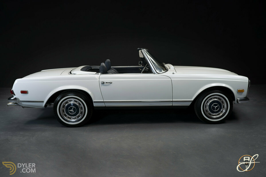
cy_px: 88
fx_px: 251
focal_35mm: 34
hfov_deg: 55.8
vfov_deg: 38.9
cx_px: 133
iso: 250
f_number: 9
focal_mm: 34
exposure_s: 1/2.5
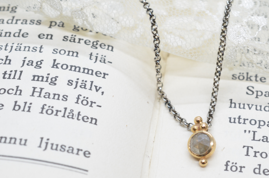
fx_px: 664
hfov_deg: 22.8
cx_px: 186
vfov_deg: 15.2
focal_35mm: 89
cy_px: 128
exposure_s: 1/125
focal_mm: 40
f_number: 9
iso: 1000
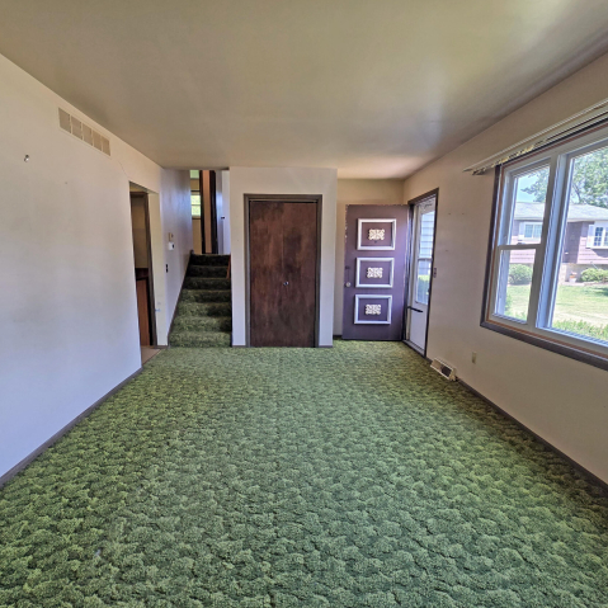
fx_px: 318
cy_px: 316
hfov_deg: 87.4
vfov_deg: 87.4
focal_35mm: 16
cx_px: 294
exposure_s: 1/120
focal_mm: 2.2
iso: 160
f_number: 2.2
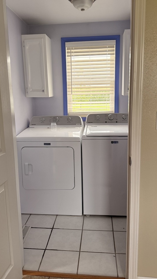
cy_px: 125
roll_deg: +0.6
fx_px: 215
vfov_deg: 65.9
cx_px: 77
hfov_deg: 40.2
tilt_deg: -9.7
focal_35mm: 29
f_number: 1.78
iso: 160
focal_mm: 6.76
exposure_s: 1/243
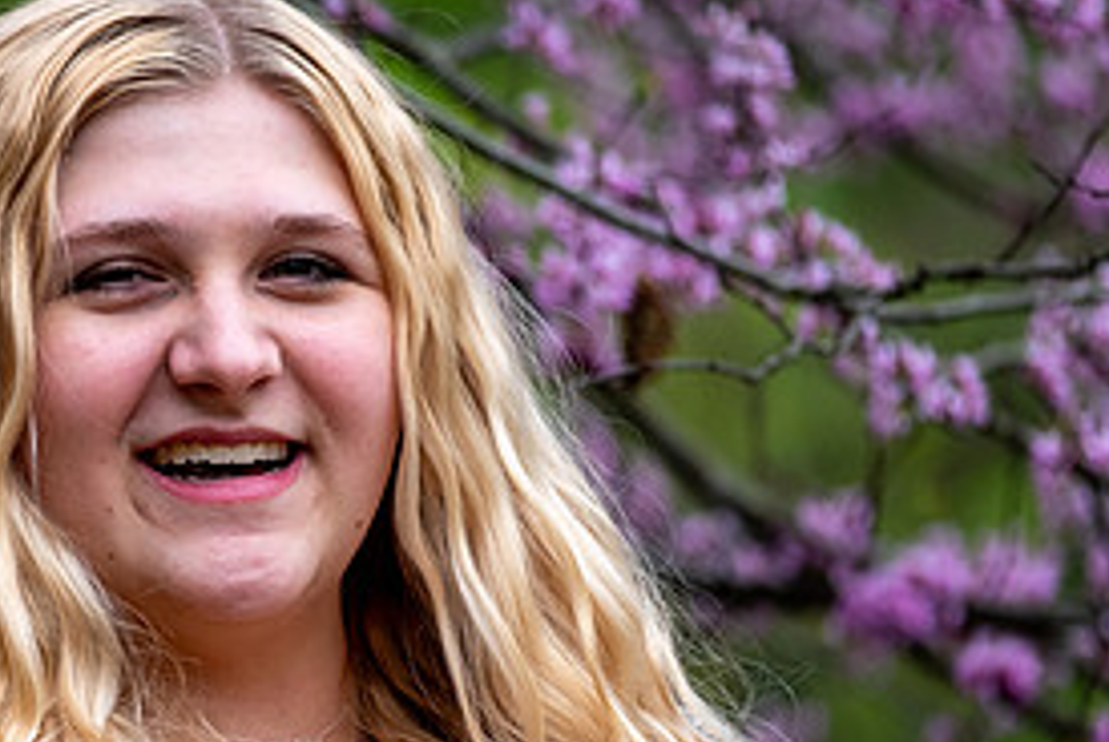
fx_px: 13137
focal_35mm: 426
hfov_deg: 4.8
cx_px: 24
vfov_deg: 3.2
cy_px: 470
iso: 250
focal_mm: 134.4
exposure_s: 1/500
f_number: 2.8
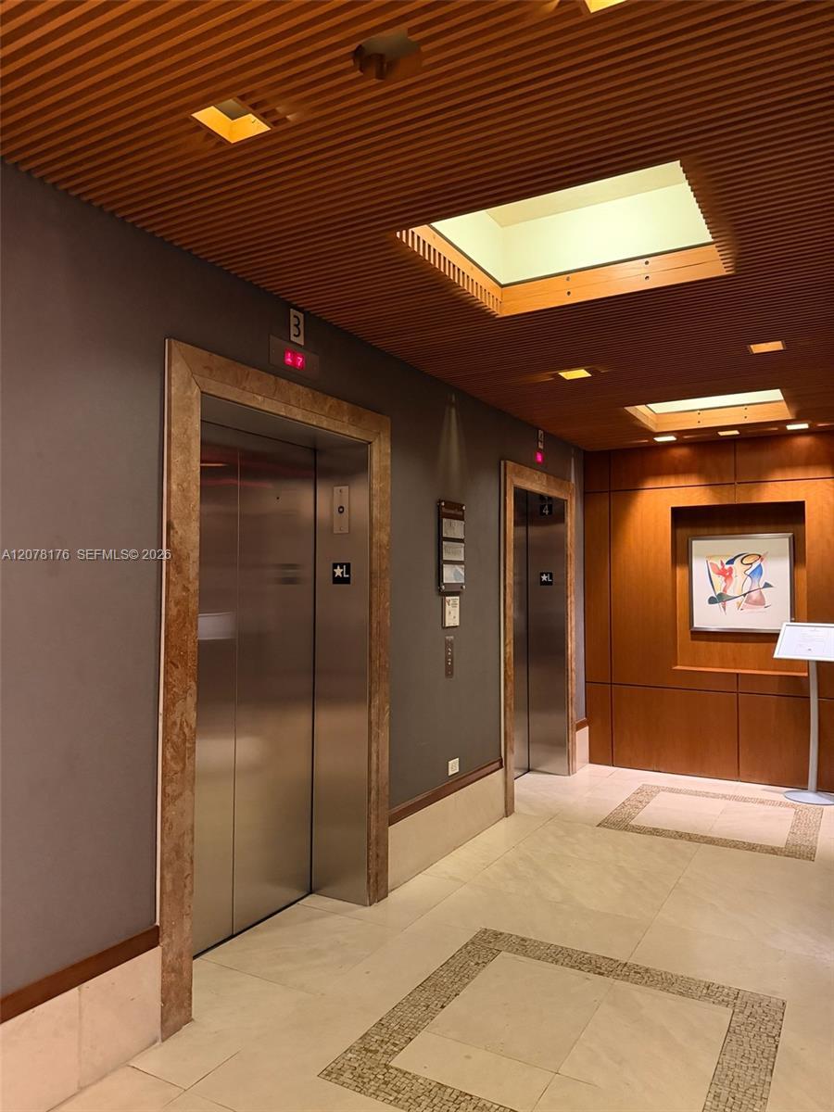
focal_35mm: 24
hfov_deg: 56.8
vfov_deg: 71.6
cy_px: 556
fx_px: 771
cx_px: 417
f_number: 1.78
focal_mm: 6.76
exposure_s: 1/30
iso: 800
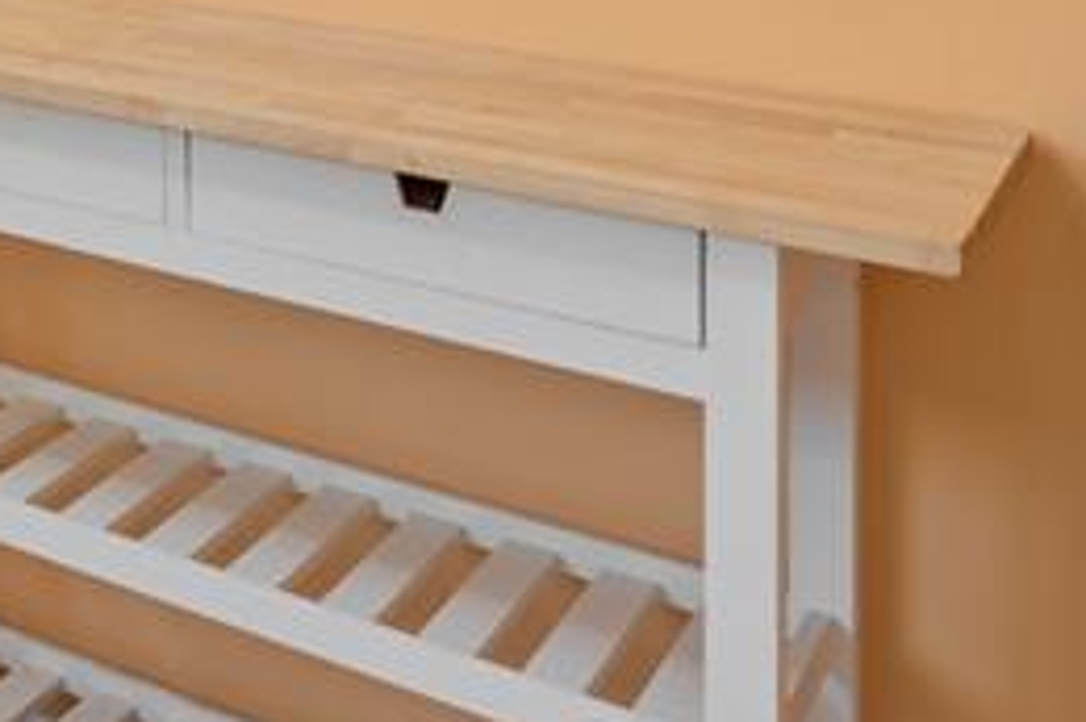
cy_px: -422
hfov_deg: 19.5
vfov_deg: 18.5
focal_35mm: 63
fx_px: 1899
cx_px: -1044
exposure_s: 1/2.5
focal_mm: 16
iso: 100
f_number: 9
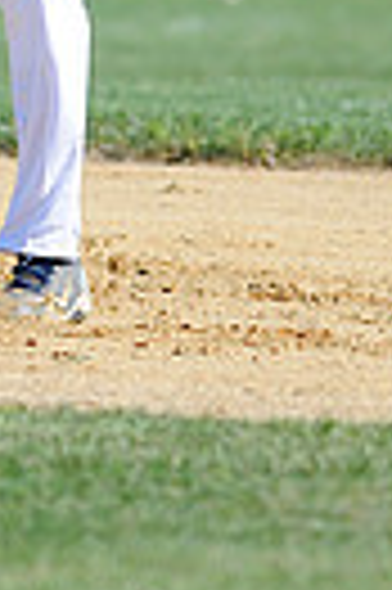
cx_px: -20
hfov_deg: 0.9
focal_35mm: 1547
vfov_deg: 1.3
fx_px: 25333
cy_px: -351
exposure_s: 1/1250
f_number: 4
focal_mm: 300
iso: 200
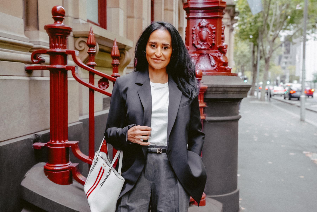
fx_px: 352
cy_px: 106
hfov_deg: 48.4
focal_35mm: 40
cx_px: 158
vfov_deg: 33.4
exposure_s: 1/100
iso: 12800
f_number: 4.5
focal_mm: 40
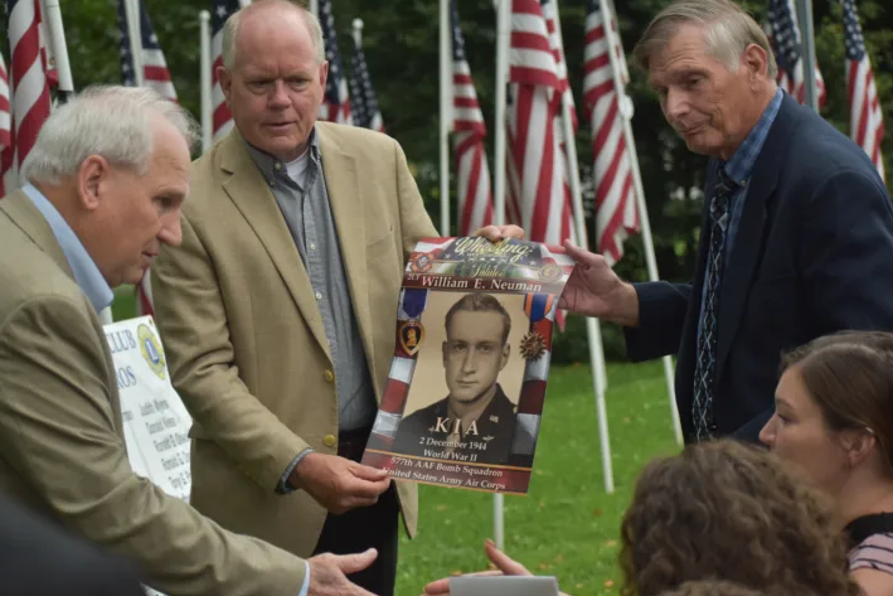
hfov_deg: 18.4
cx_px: 426
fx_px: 2754
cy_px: 299
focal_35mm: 111
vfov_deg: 12.3
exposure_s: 1/500
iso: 450
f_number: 4.5
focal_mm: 70
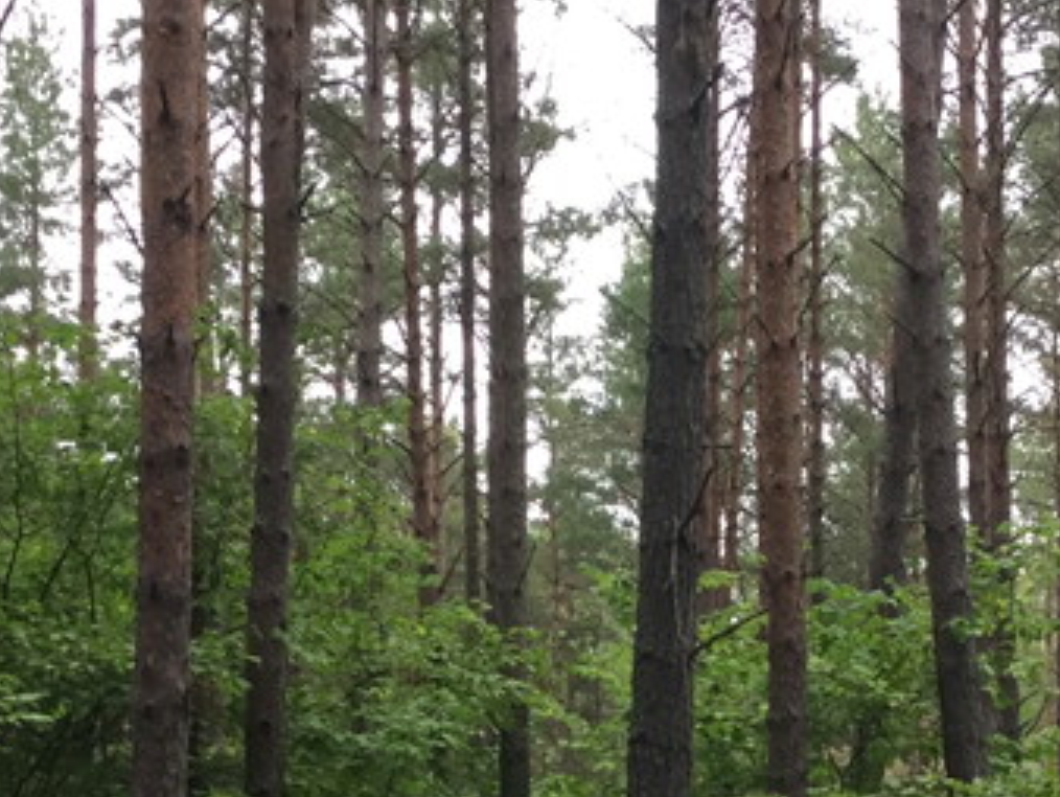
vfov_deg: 16.5
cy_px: 775
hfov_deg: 22.1
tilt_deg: +5.4
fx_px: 2697
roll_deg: -0.2
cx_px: 718
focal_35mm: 88
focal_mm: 3.3
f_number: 2.4
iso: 32
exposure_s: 1/33
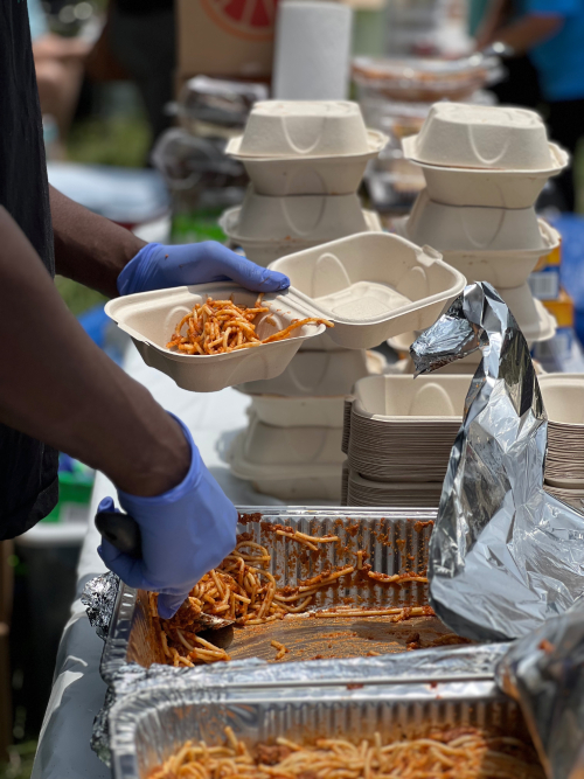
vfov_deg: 25.3
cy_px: 390
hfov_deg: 19.1
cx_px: 292
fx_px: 1733
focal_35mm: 77
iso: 32
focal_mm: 9
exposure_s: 1/1754
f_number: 2.8
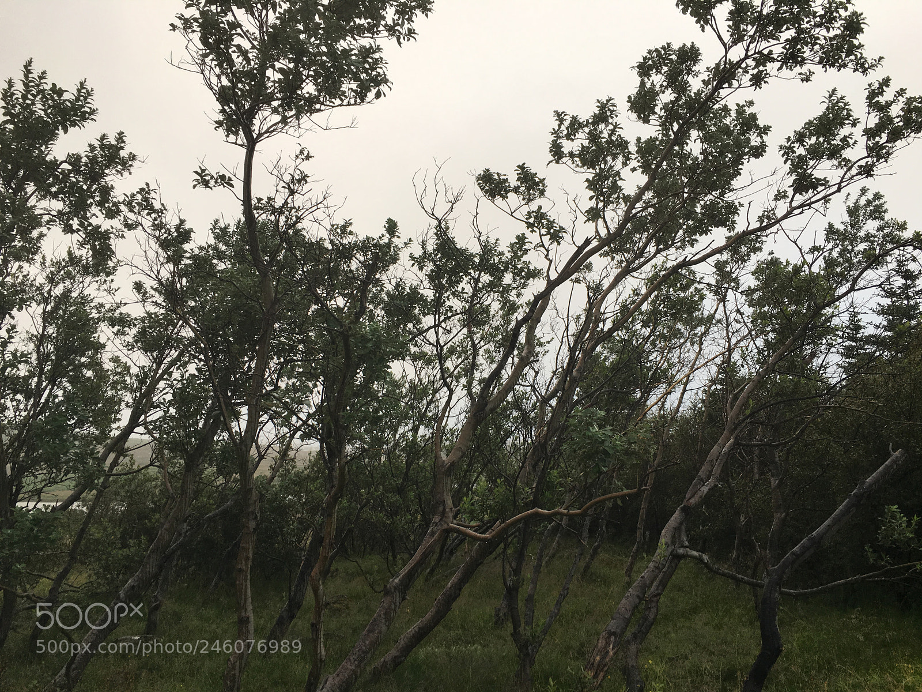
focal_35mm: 29
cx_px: 461
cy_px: 346
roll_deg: +0.6
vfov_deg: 48.2
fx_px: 772
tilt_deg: +6.4
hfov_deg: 61.7
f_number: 2.2
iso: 25
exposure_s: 1/50
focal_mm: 4.15
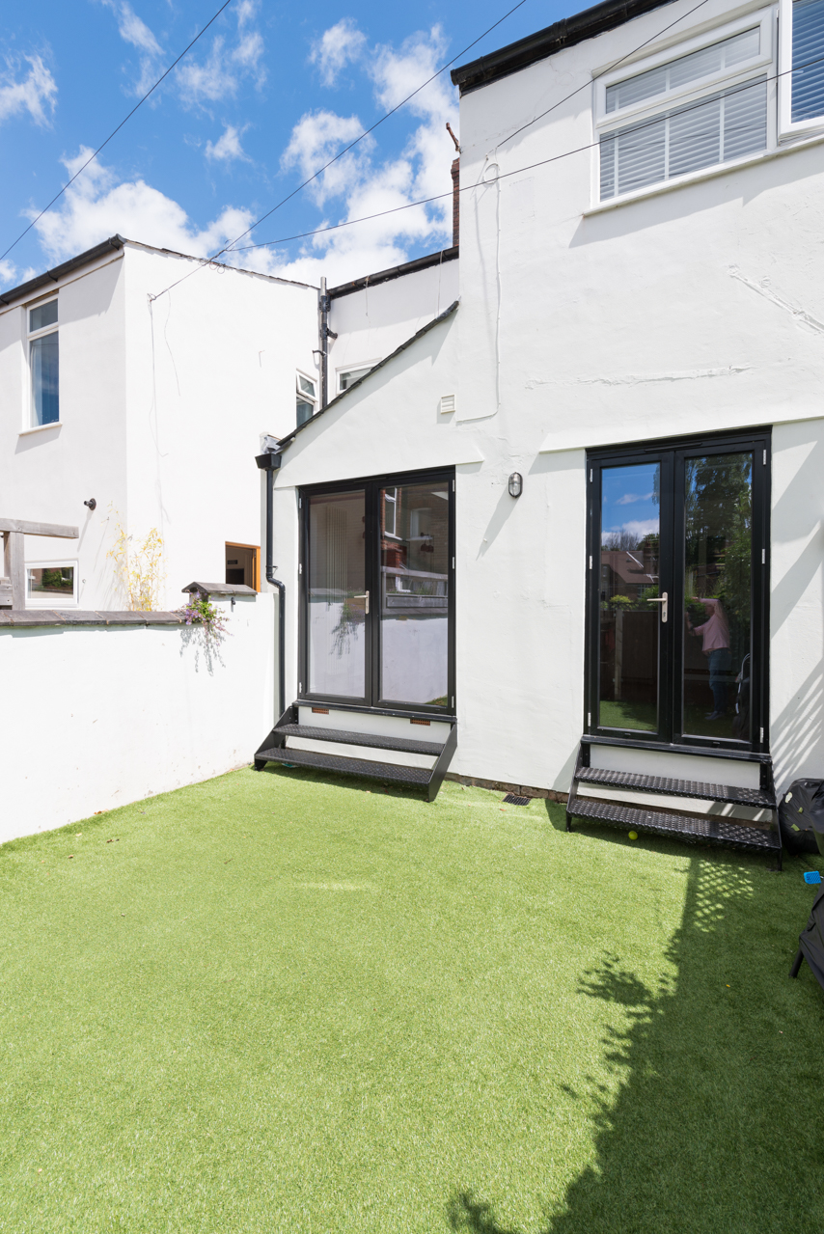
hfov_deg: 73.8
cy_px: 617
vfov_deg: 96.7
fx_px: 549
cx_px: 412
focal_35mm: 16
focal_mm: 16
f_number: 9
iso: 100
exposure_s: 1/160
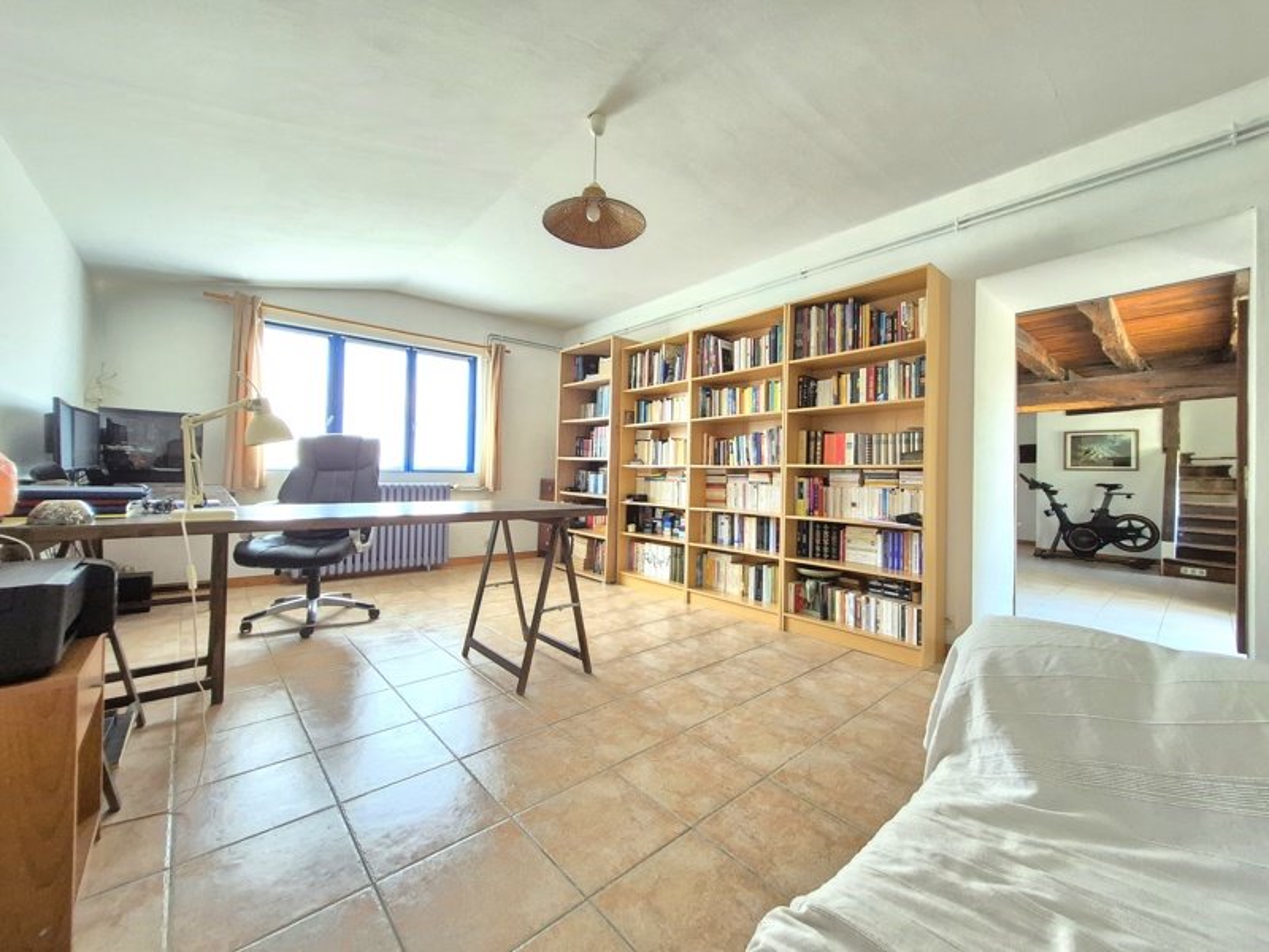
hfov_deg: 106.2
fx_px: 477
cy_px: 476
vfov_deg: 89.9
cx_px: 634
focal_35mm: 13
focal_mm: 1.74
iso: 800
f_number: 2.2
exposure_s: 1/50
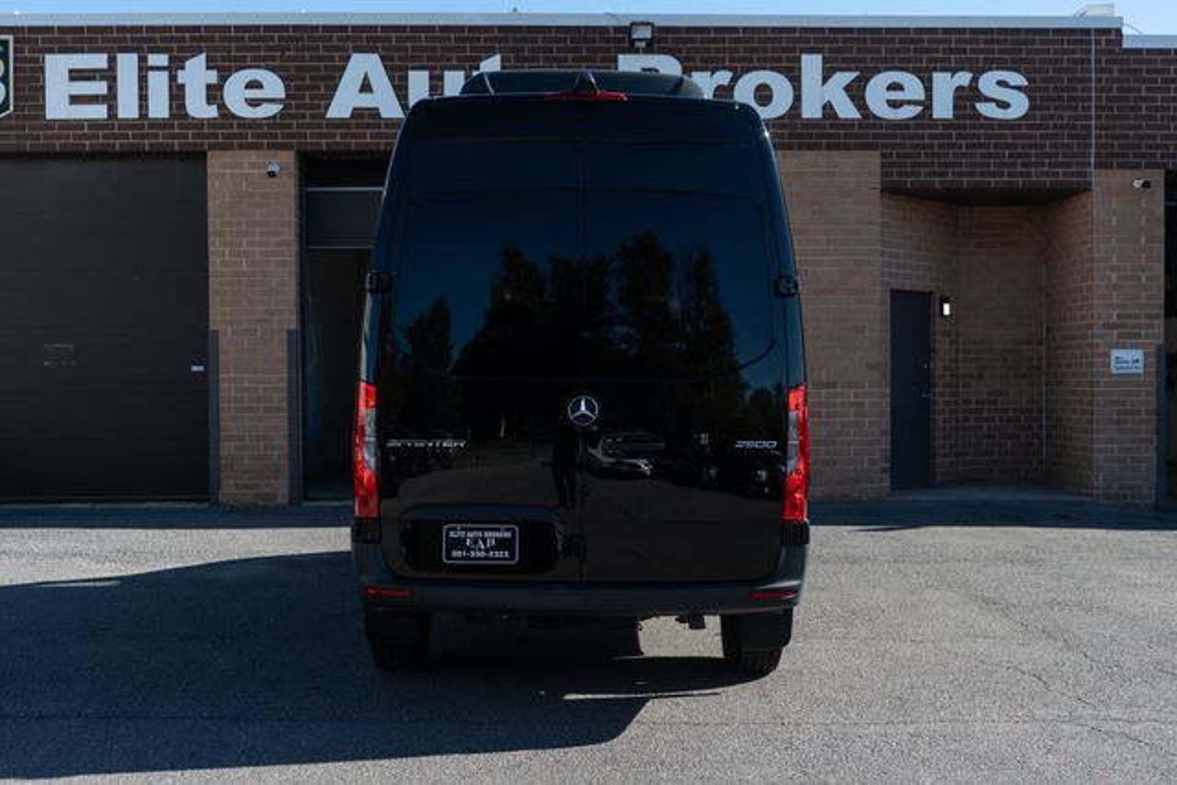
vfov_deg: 31.9
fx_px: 1373
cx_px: 588
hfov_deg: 46.4
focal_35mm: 42
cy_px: 392
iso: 160
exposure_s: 1/640
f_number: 5
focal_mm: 28
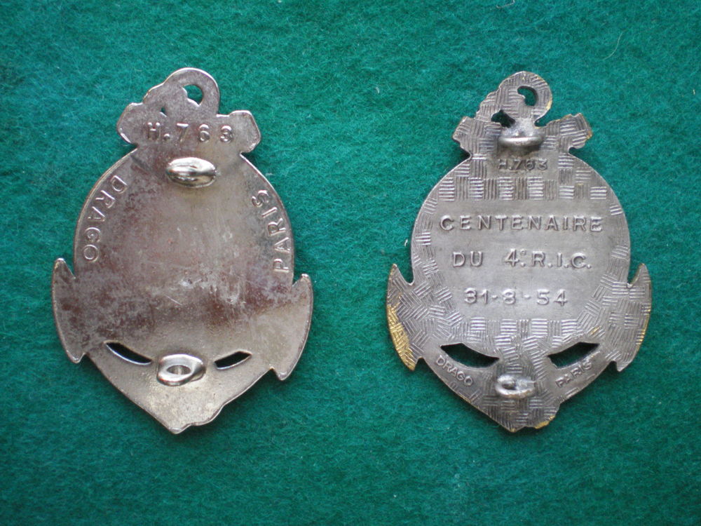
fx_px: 770
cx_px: 350
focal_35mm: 38
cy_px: 263
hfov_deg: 49.0
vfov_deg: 37.7
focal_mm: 6.3
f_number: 3.1
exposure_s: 1/50
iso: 320
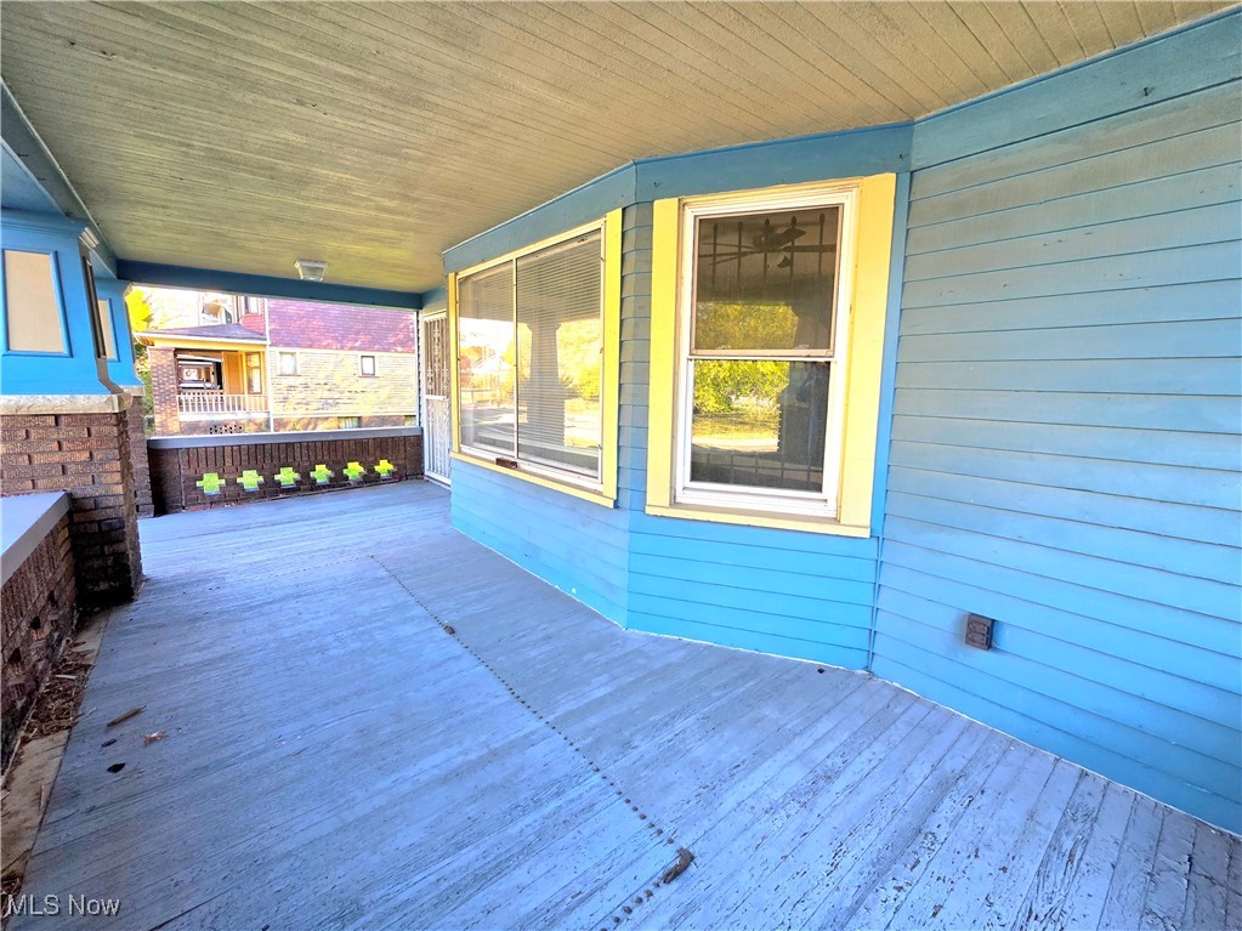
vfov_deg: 89.9
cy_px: 466
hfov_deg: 106.2
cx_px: 621
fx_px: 466
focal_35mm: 13
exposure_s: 1/120
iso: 50
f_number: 1.9
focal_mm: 2.2
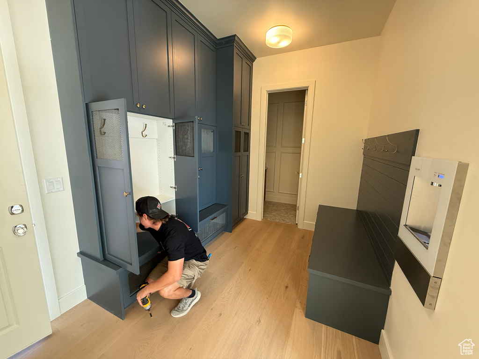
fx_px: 194
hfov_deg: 102.1
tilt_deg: -10.2
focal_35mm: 14
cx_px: 240
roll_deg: -1.0
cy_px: 180
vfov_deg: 85.7
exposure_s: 1/60
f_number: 2.2
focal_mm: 2.22
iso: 250
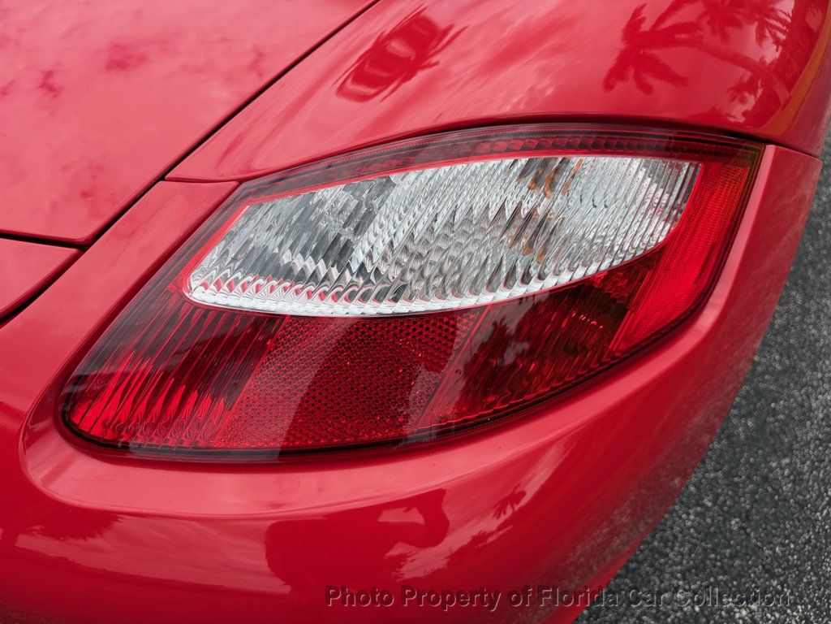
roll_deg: +2.3
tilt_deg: -42.7
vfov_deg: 56.8
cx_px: 416
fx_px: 576
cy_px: 312
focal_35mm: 24
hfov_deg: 71.6
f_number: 1.78
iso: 80
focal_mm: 6.76
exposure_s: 1/2000
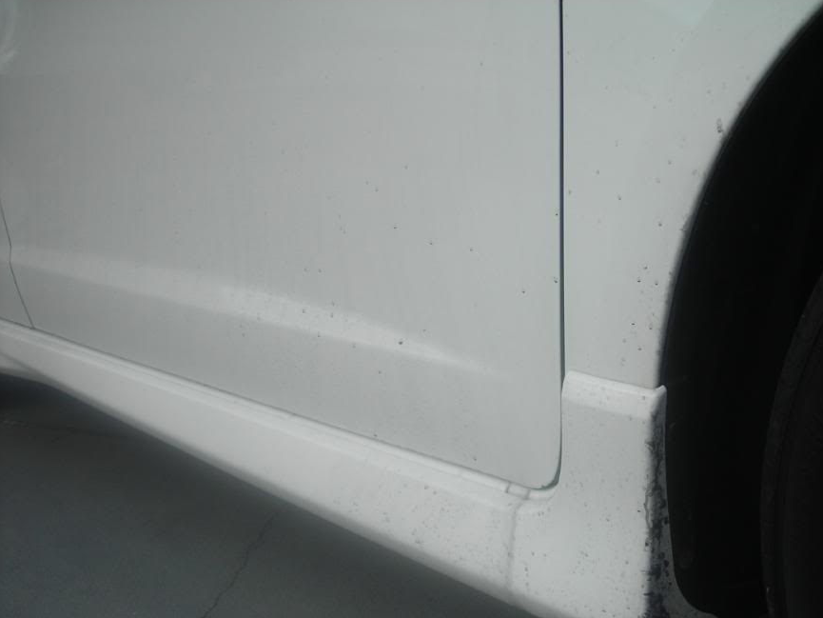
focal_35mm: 45
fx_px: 1070
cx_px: 485
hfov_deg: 41.9
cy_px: 360
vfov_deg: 32.1
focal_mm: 6.3
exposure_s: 1/166
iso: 50
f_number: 6.4
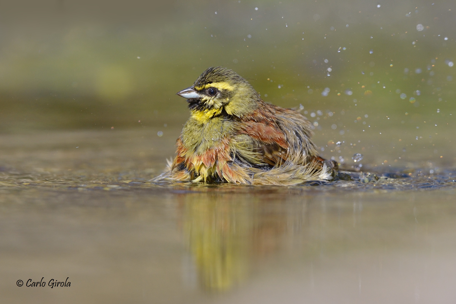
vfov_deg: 2.3
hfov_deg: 3.4
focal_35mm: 600
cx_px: 228
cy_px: 152
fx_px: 7598
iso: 2000
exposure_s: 1/2000
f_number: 5.6
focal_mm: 600
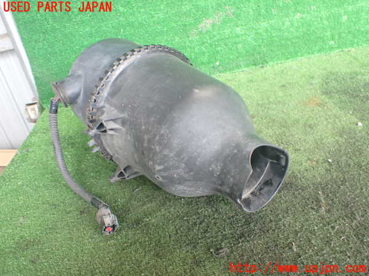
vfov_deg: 46.8
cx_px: 184
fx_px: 320
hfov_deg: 60.0
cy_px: 138
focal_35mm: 30
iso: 800
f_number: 2.3
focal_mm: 5.4
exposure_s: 1/80
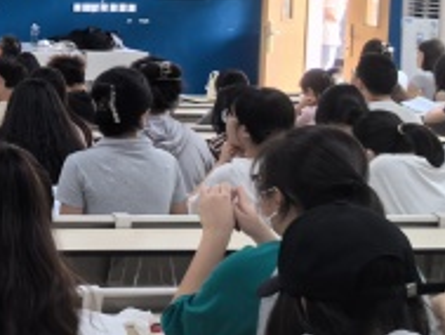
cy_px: 26
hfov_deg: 14.7
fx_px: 1466
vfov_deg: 12.9
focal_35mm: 114
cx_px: -403
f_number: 2
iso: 80
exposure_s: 1/100
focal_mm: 5.75
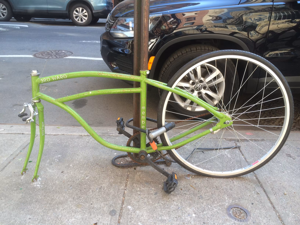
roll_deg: -1.2
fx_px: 251
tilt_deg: -23.4
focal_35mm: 29
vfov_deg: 48.2
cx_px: 150
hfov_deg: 61.7
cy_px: 112
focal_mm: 4.15
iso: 50
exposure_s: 1/120
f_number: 2.2
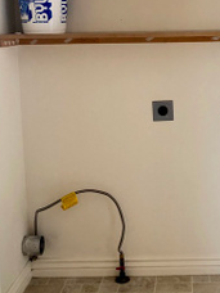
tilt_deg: -7.2
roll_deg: +1.0
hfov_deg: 24.4
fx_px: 500
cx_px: 181
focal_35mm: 59
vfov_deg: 32.3
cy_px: 87
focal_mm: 3.99
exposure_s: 1/30
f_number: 1.8
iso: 32
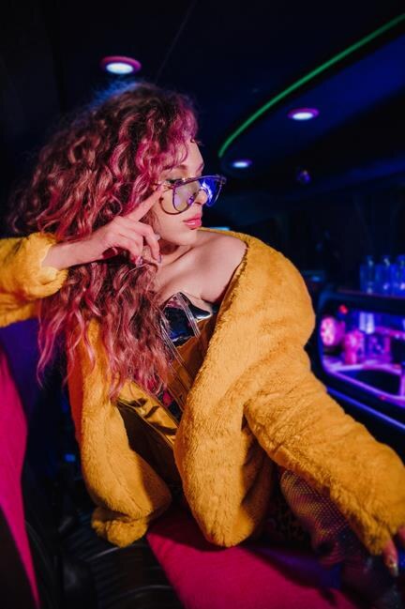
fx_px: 524
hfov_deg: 42.3
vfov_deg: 60.3
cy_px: 304
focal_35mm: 31
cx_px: 202
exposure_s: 1/200
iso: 2000
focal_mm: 31
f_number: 2.8
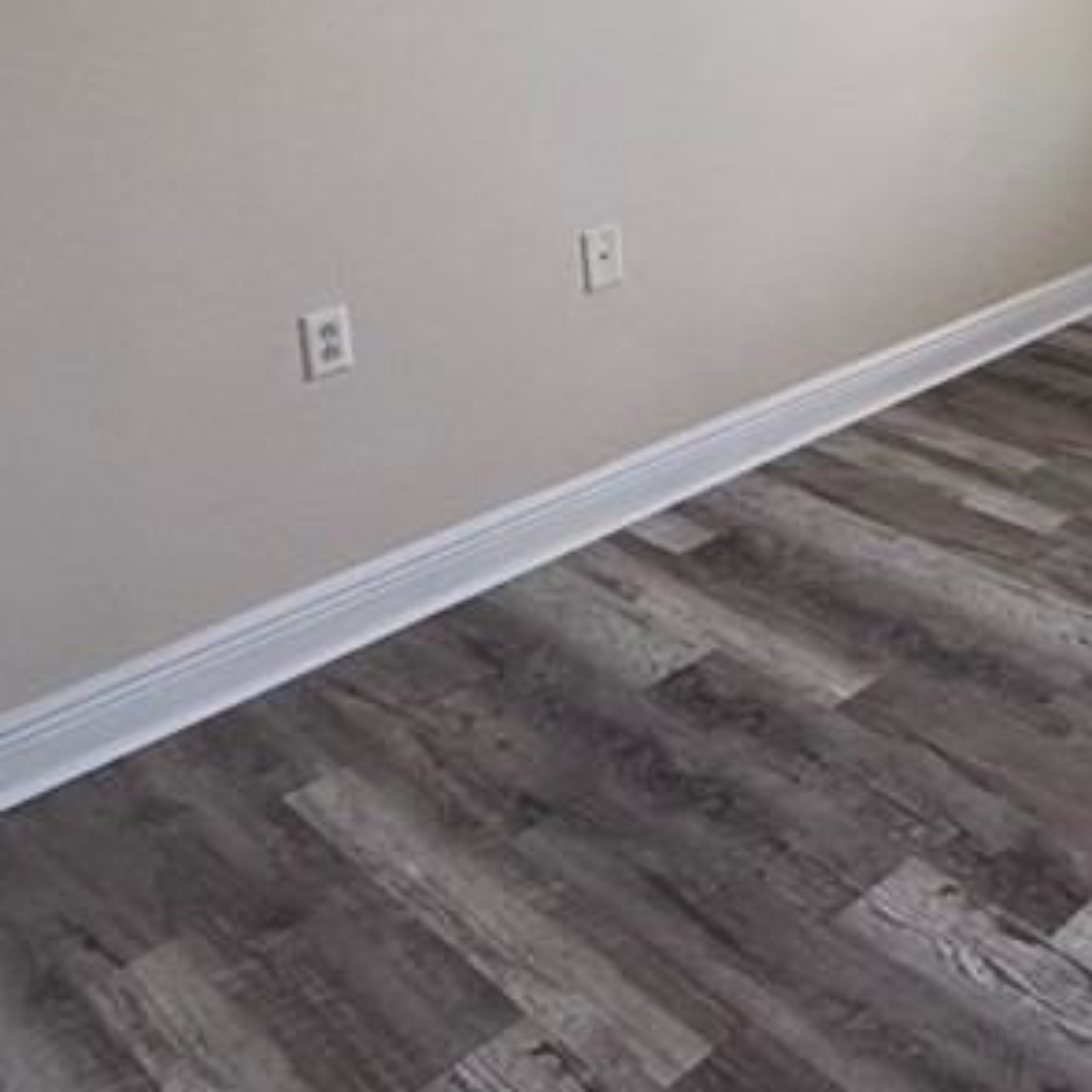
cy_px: -67
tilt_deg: -5.7
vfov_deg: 34.6
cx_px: 1214
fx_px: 1535
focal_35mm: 43
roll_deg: +1.2
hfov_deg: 33.8
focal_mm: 2.22
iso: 250
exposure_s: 1/99
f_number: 2.2
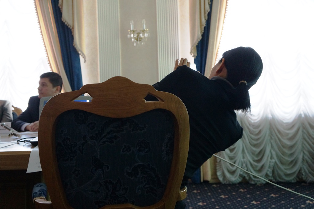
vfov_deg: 32.9
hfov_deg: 48.0
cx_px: 157
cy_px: 104
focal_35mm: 40
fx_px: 353
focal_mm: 27
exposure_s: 1/60
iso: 2000
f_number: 4
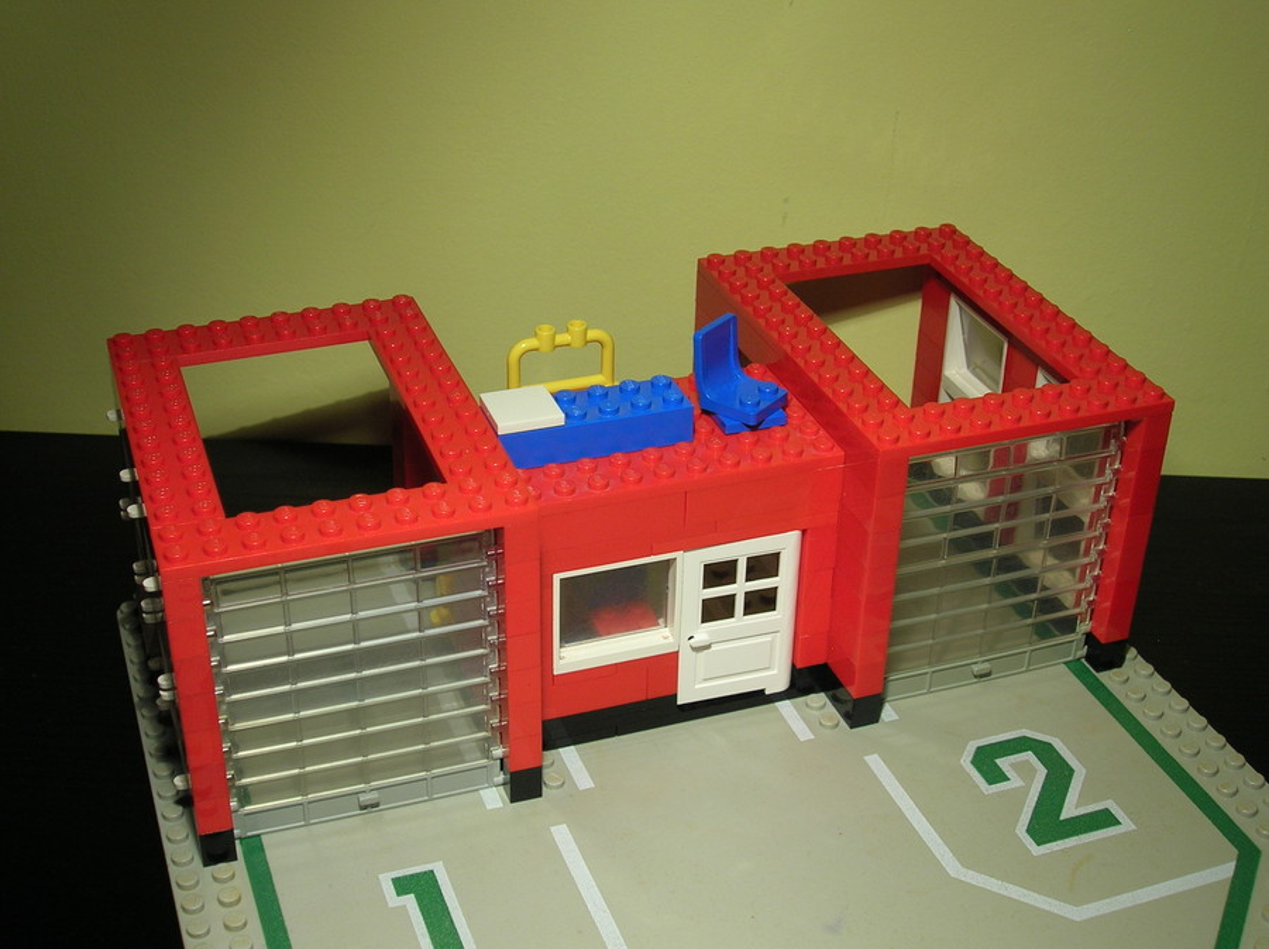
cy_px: 474
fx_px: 1685
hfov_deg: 41.3
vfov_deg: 31.5
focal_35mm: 46
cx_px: 634
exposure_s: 1/17.1
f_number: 3.2
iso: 50
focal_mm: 7.7
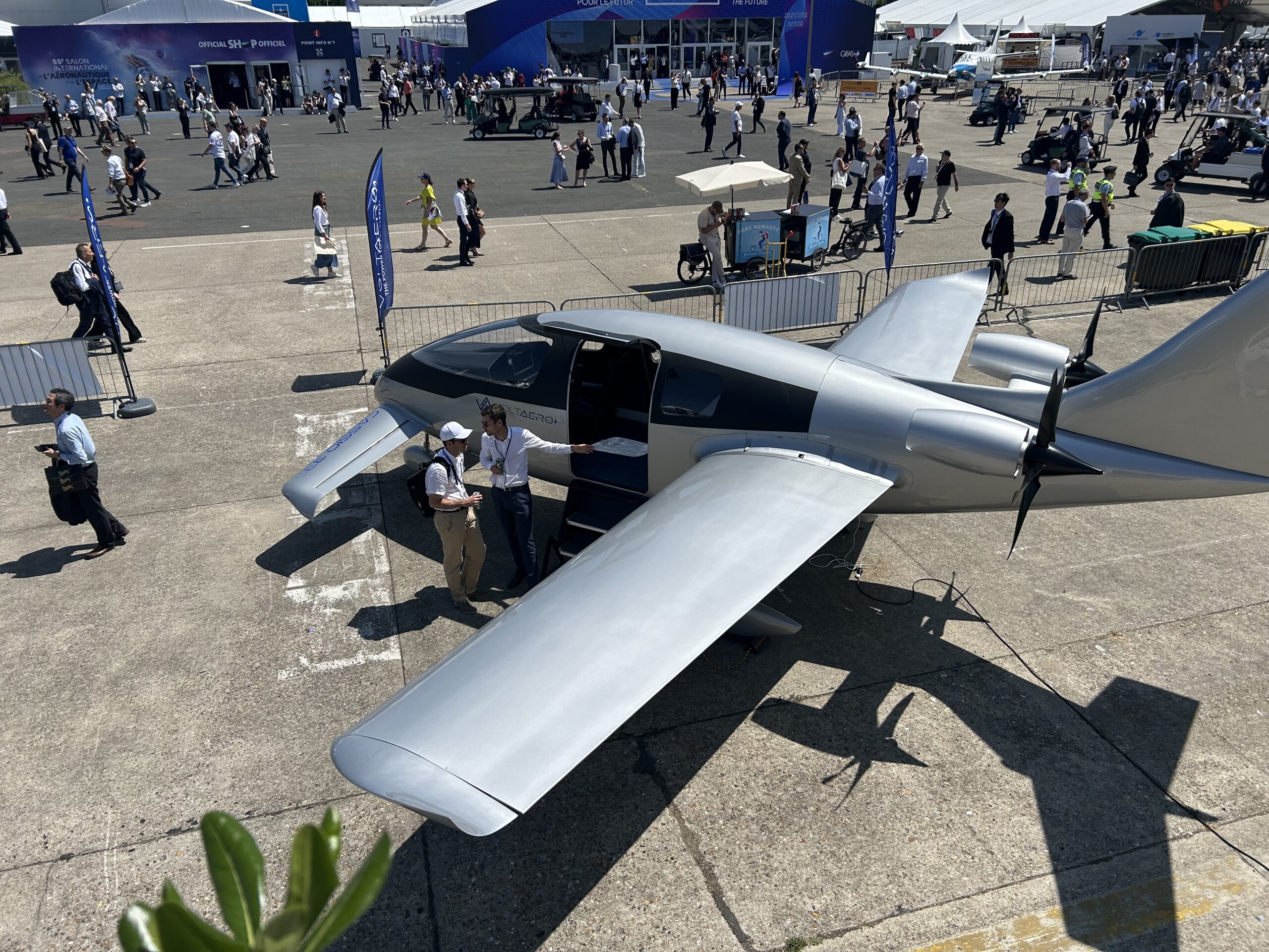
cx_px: 634
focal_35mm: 26
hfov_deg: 67.3
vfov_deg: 53.1
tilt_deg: -25.9
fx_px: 953
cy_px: 476
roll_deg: +0.2
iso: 50
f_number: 1.5
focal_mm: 5.7
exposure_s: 1/6579
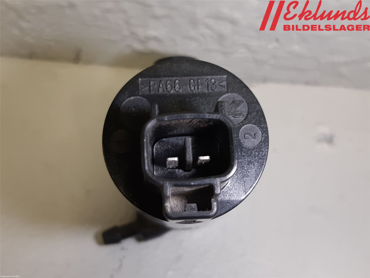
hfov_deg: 67.3
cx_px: 185
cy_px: 139
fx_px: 278
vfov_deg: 53.1
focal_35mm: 26
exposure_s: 1/50
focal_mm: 3.93
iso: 125
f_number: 1.7
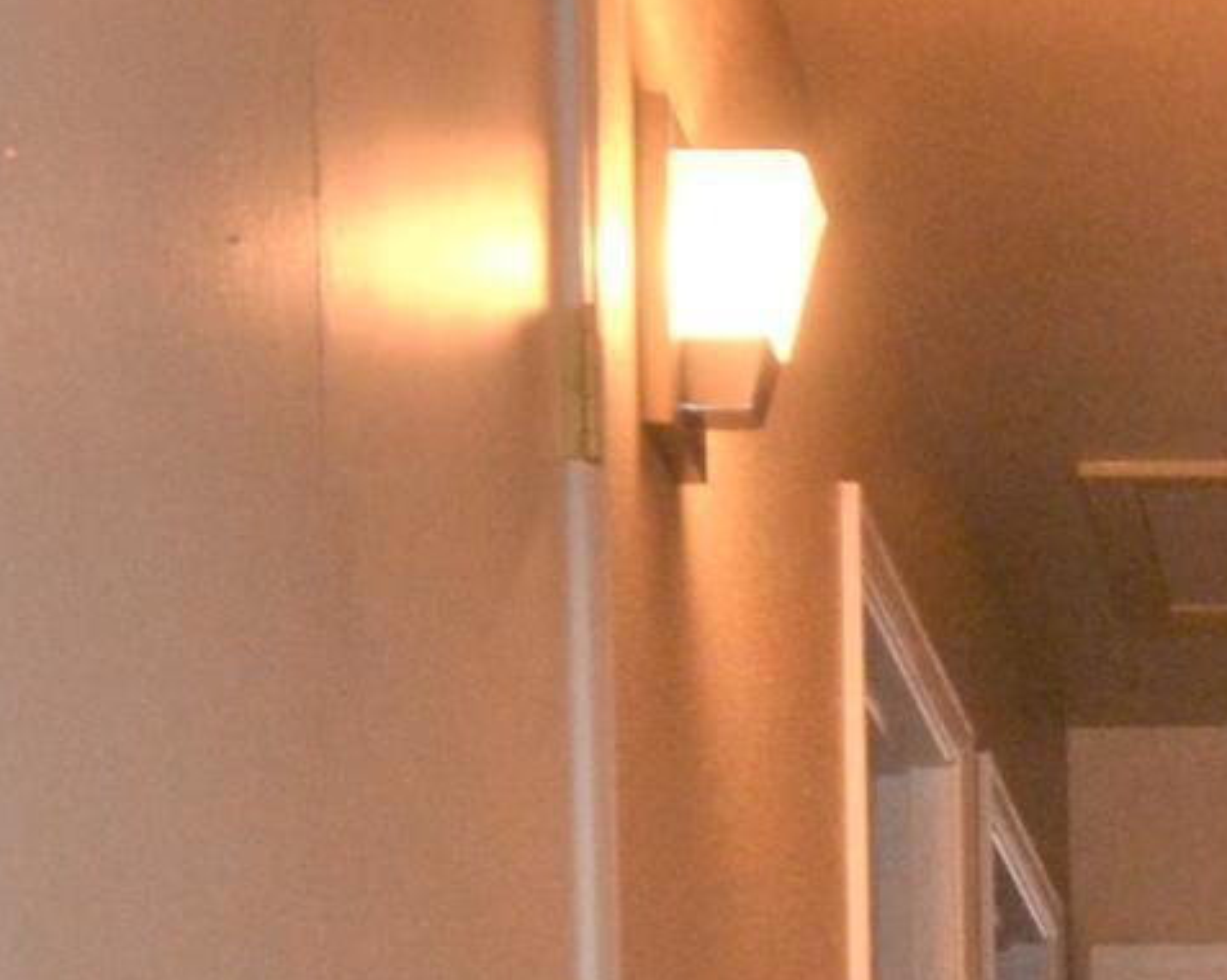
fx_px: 4172
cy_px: 1669
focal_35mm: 115
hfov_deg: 15.3
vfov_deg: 12.4
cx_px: 1901
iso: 800
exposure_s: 1/60
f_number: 4.5
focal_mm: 13
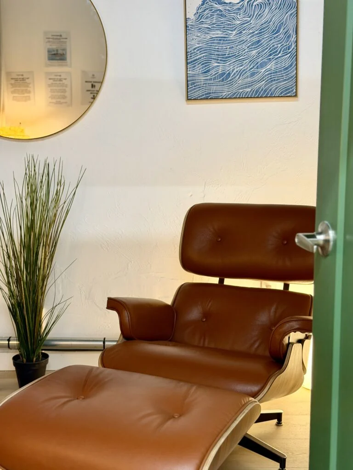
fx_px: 653
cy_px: 235
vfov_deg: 39.7
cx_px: 176
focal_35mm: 48
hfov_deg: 30.3
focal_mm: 6.76
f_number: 1.78
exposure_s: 1/40
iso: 200
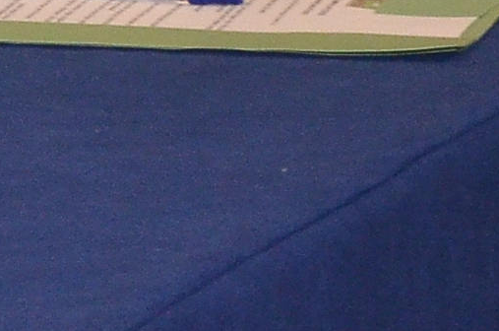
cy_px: -857
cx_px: -1191
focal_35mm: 766
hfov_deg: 2.6
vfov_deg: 1.8
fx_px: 10597
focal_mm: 70
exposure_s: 1/125
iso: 1250
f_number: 5.3
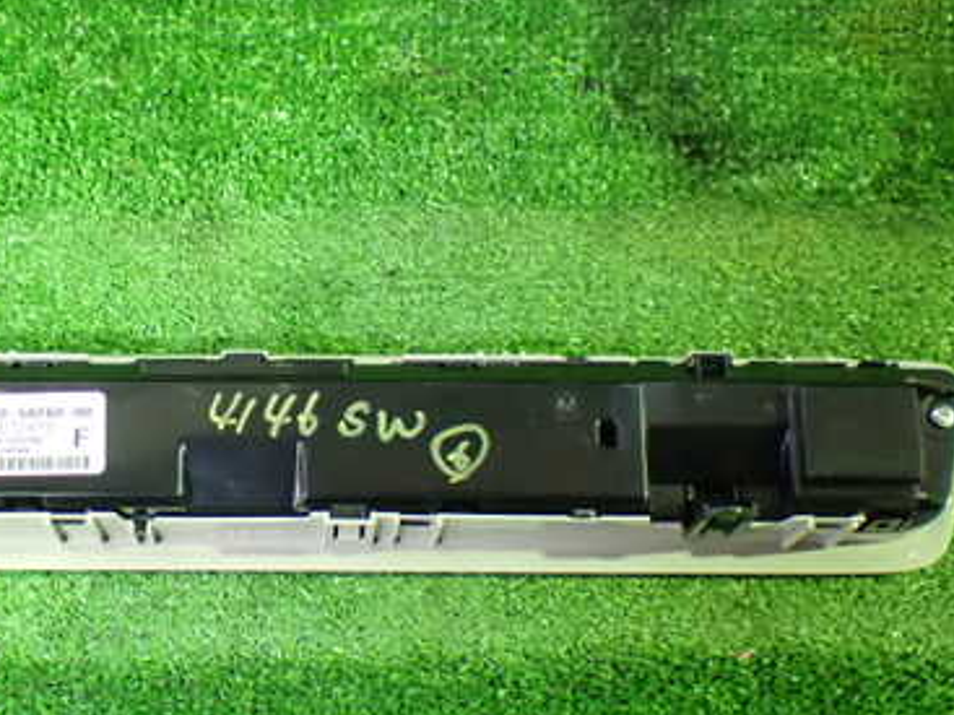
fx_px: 1846
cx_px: 244
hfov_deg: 28.6
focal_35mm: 67
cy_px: 390
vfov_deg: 21.9
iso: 1600
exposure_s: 1/40
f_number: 2.8
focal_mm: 7.31
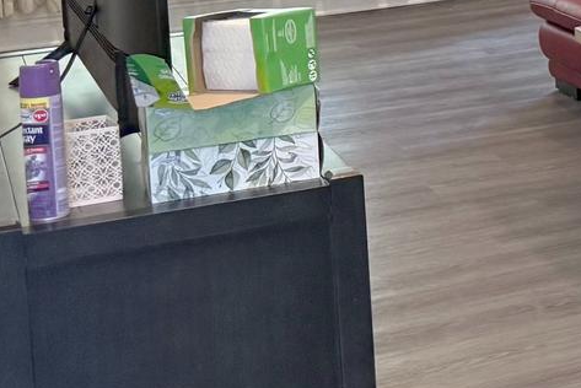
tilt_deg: -5.3
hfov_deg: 14.9
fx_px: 1744
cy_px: -167
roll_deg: +0.2
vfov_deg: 12.2
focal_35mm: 108
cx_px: 1216
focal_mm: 6.76
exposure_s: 1/120
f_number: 1.78
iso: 250
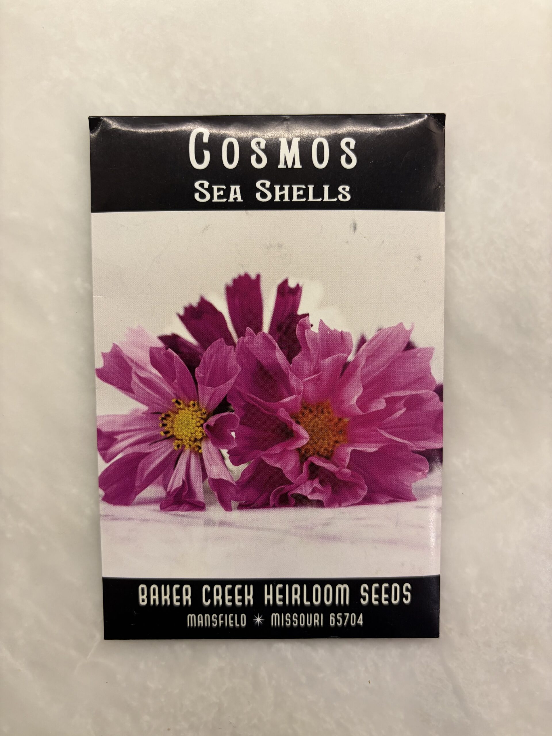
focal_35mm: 26
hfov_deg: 53.1
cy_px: 368
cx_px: 276
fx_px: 553
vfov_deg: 67.3
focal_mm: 5.96
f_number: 1.6
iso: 100
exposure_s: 1/50
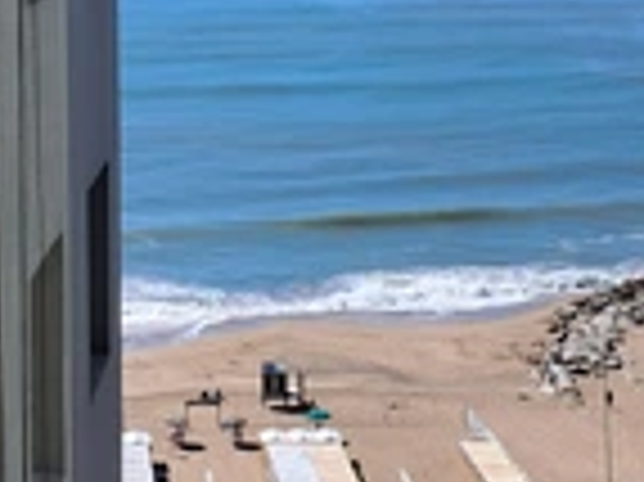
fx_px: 1543
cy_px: 198
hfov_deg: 23.5
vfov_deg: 17.7
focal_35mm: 83
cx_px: 239
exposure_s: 1/887
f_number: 1.8
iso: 50
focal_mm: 4
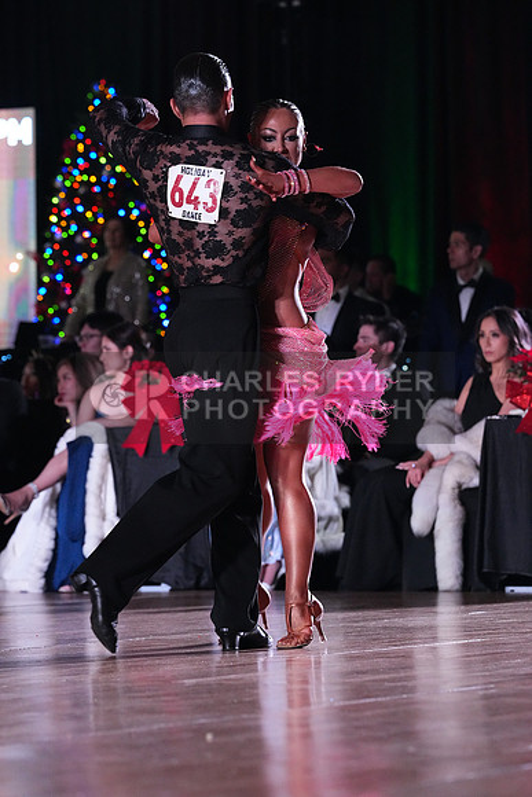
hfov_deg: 8.1
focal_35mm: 169
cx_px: 266
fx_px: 3744
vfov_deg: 12.2
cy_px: 398
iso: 10000
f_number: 5.6
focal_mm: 169
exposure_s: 1/400
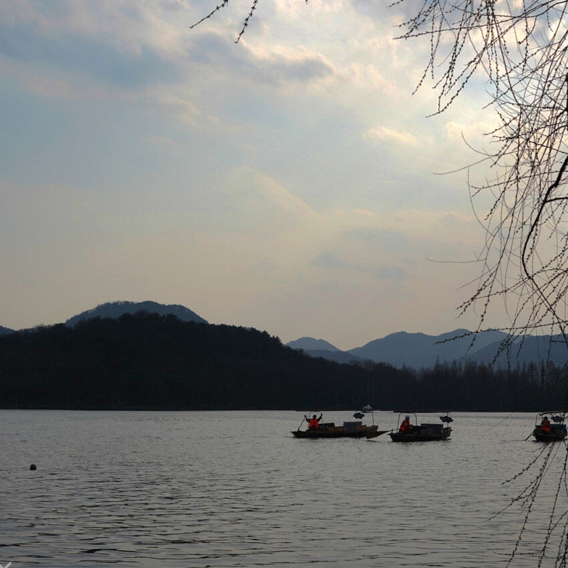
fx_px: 1114
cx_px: 385
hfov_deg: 28.4
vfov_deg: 28.6
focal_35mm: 60
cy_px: 304
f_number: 6.3
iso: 100
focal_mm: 37
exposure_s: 1/2000
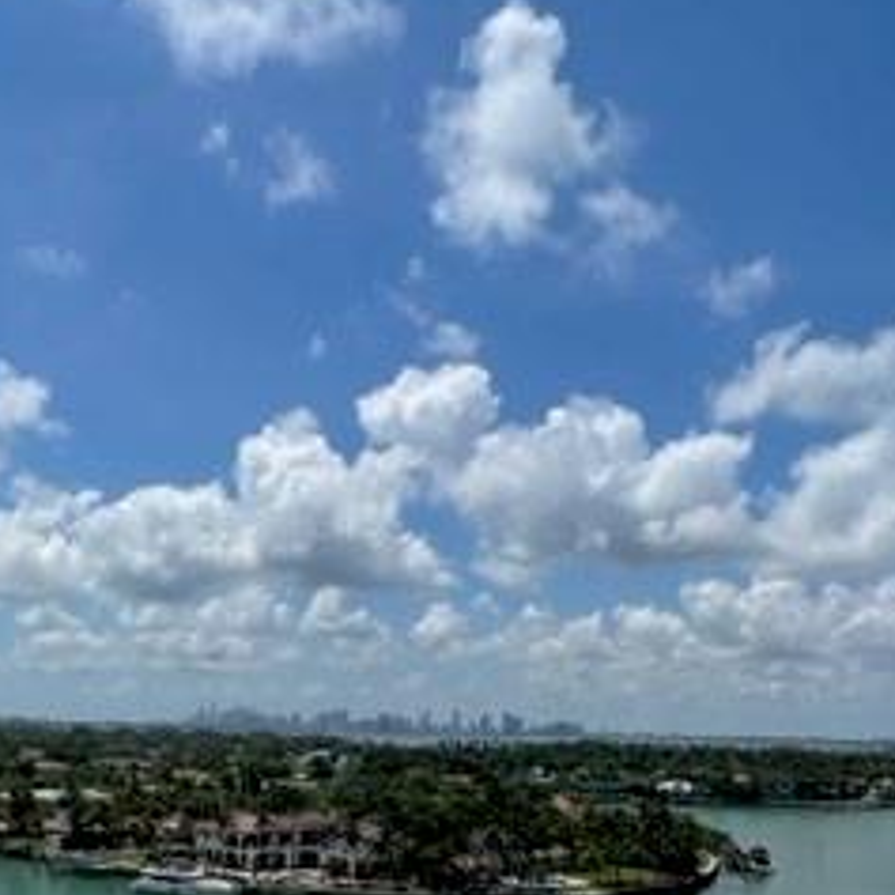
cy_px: 793
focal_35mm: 31
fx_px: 907
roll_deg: -2.1
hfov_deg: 51.8
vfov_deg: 47.6
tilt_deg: -4.8
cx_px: 317
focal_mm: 1.57
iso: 40
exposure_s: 1/4065
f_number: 1.8
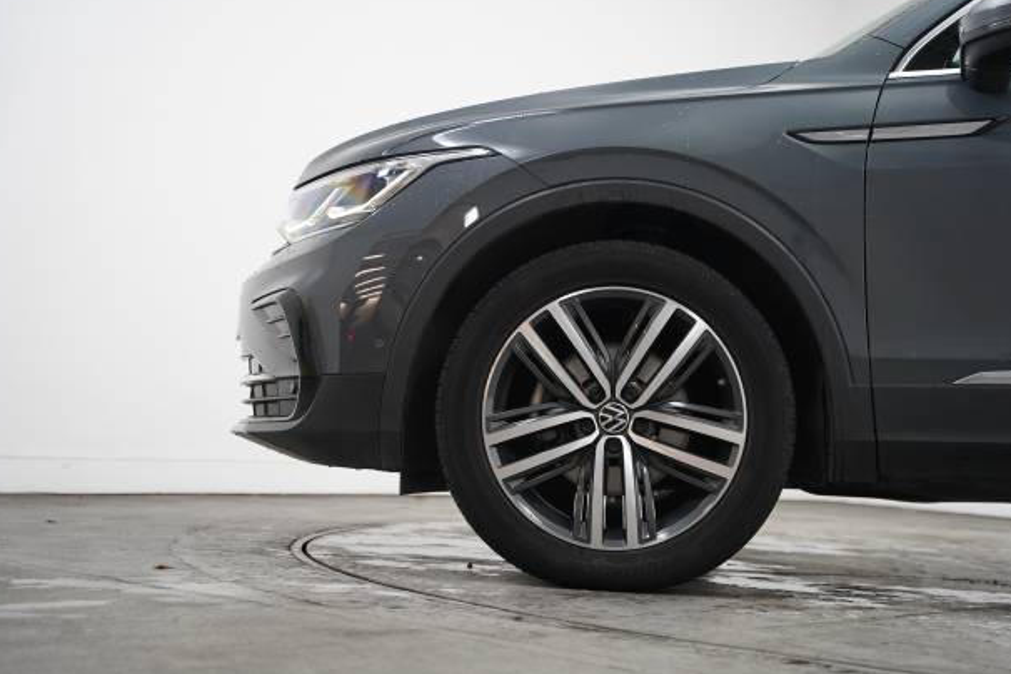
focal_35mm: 57
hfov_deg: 34.9
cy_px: 330
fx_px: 1610
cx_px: 516
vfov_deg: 23.7
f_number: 3.2
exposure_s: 1/160
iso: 1600
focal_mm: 54.3
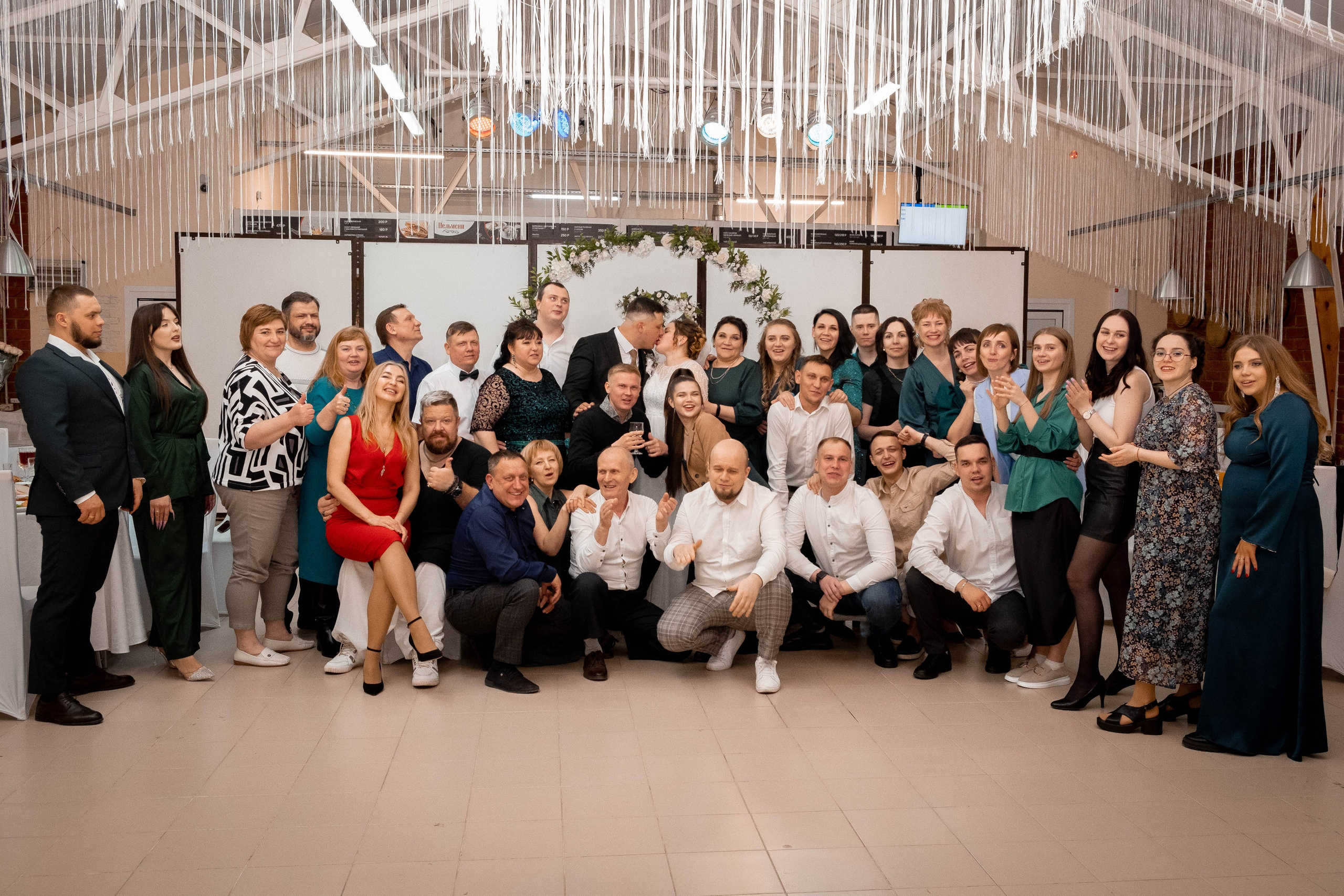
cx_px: 679
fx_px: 1157
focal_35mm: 31
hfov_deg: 60.3
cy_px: 421
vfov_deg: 42.3
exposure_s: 1/160
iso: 2500
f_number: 4.5
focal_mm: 19.6
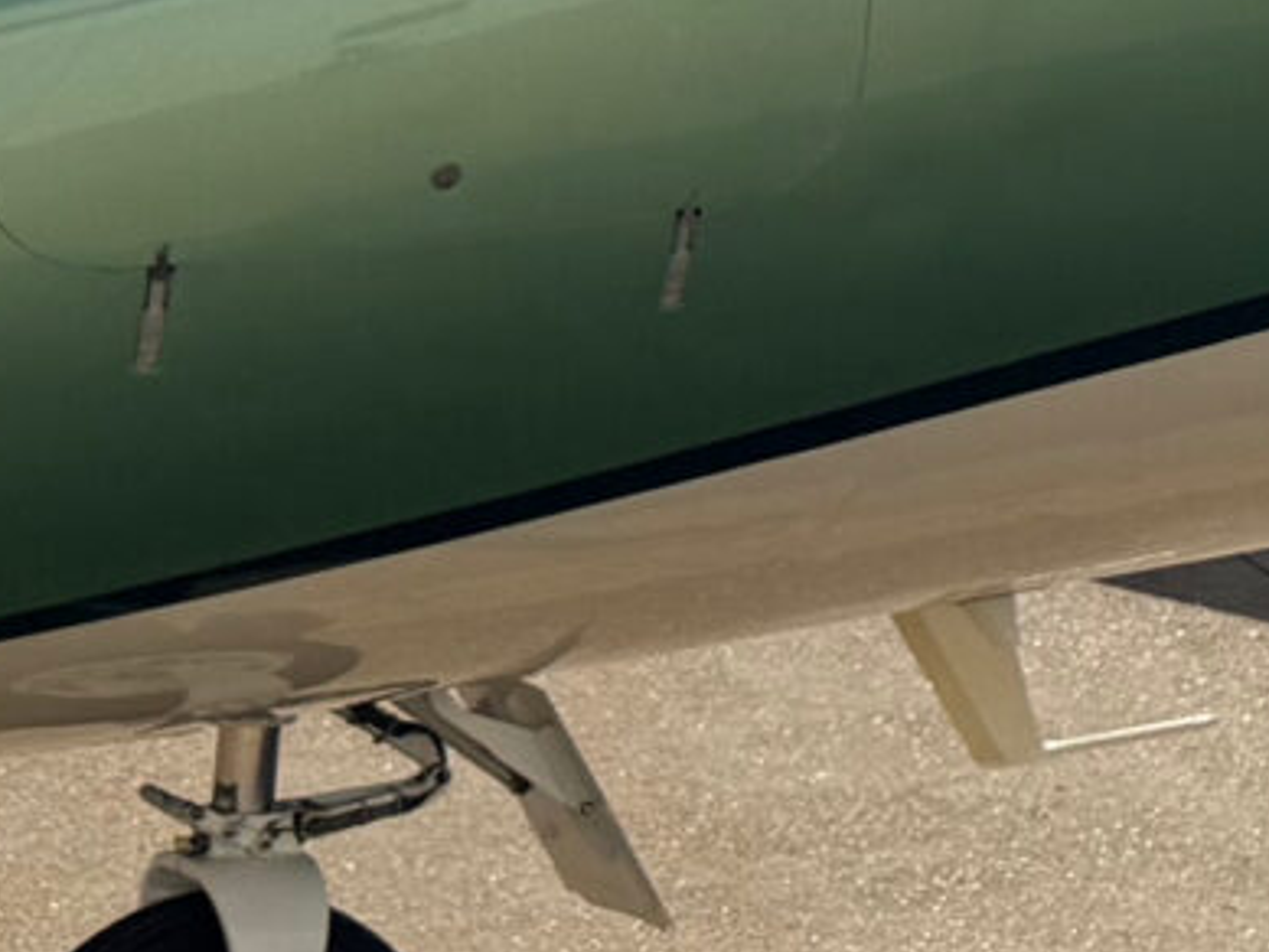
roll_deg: -1.0
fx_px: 5794
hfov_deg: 11.7
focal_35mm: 158
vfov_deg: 9.0
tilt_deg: +1.8
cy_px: -815
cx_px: 2173
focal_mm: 6.76
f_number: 1.78
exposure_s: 1/12346
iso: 64
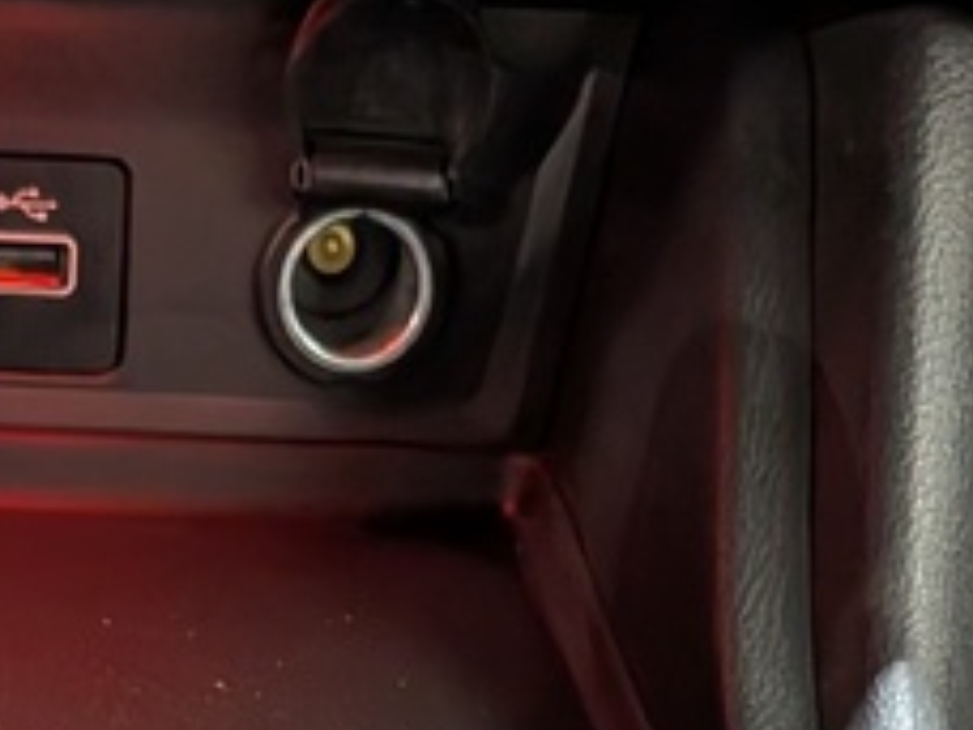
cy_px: 1405
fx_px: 3036
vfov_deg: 12.3
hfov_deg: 18.0
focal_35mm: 108
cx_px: 141
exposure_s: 1/40
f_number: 1.7
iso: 65
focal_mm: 4.53
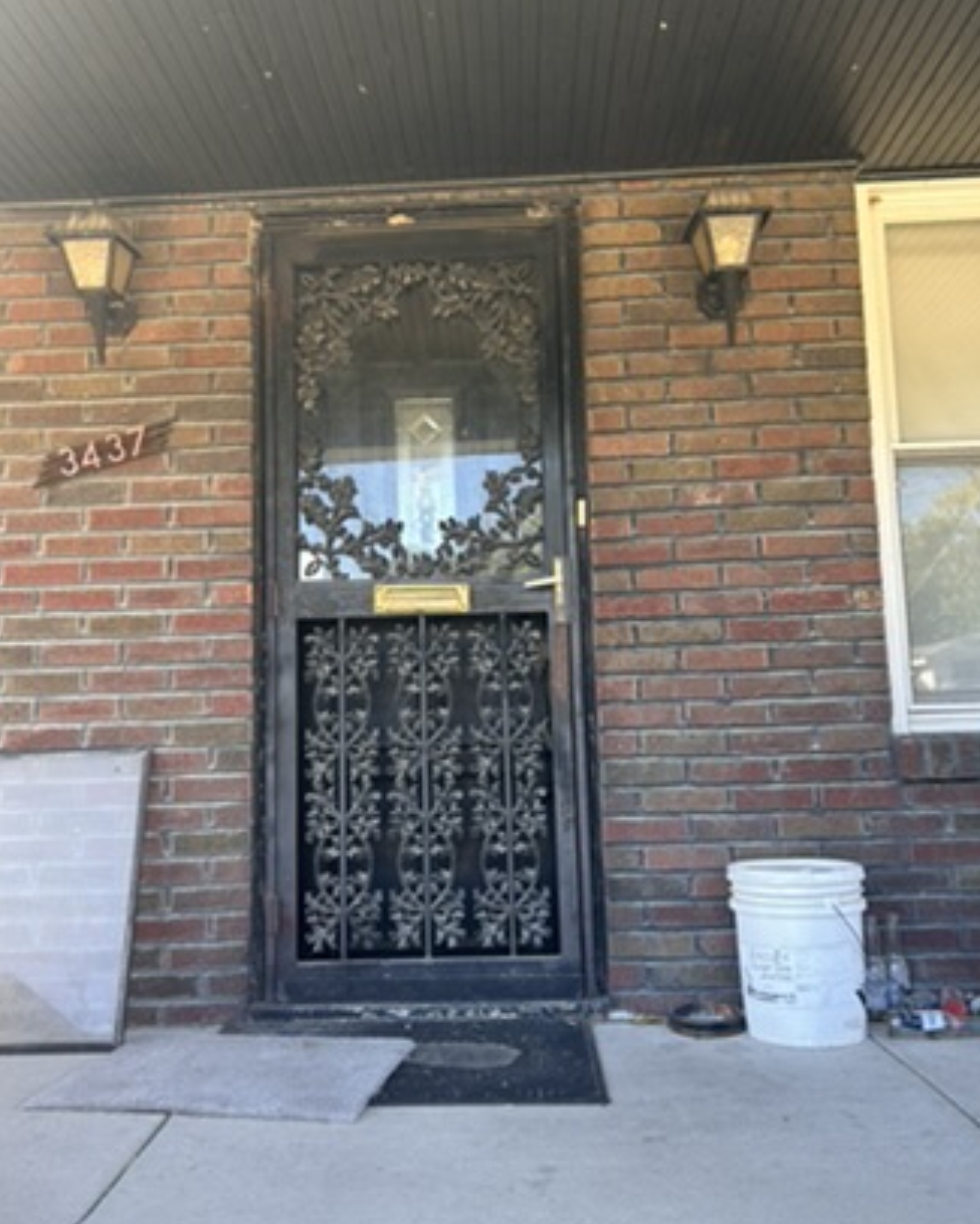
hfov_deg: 48.5
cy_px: 615
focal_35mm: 30
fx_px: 1087
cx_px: 485
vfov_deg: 58.8
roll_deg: +2.4
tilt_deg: +8.9
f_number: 1.5
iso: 40
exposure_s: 1/158
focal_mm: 5.7
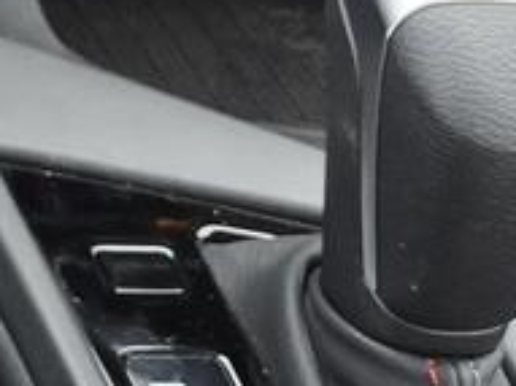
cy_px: -642
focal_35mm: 154
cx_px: -1018
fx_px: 2294
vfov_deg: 8.5
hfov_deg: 9.8
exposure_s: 1/120
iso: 200
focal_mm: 5.4
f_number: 1.8
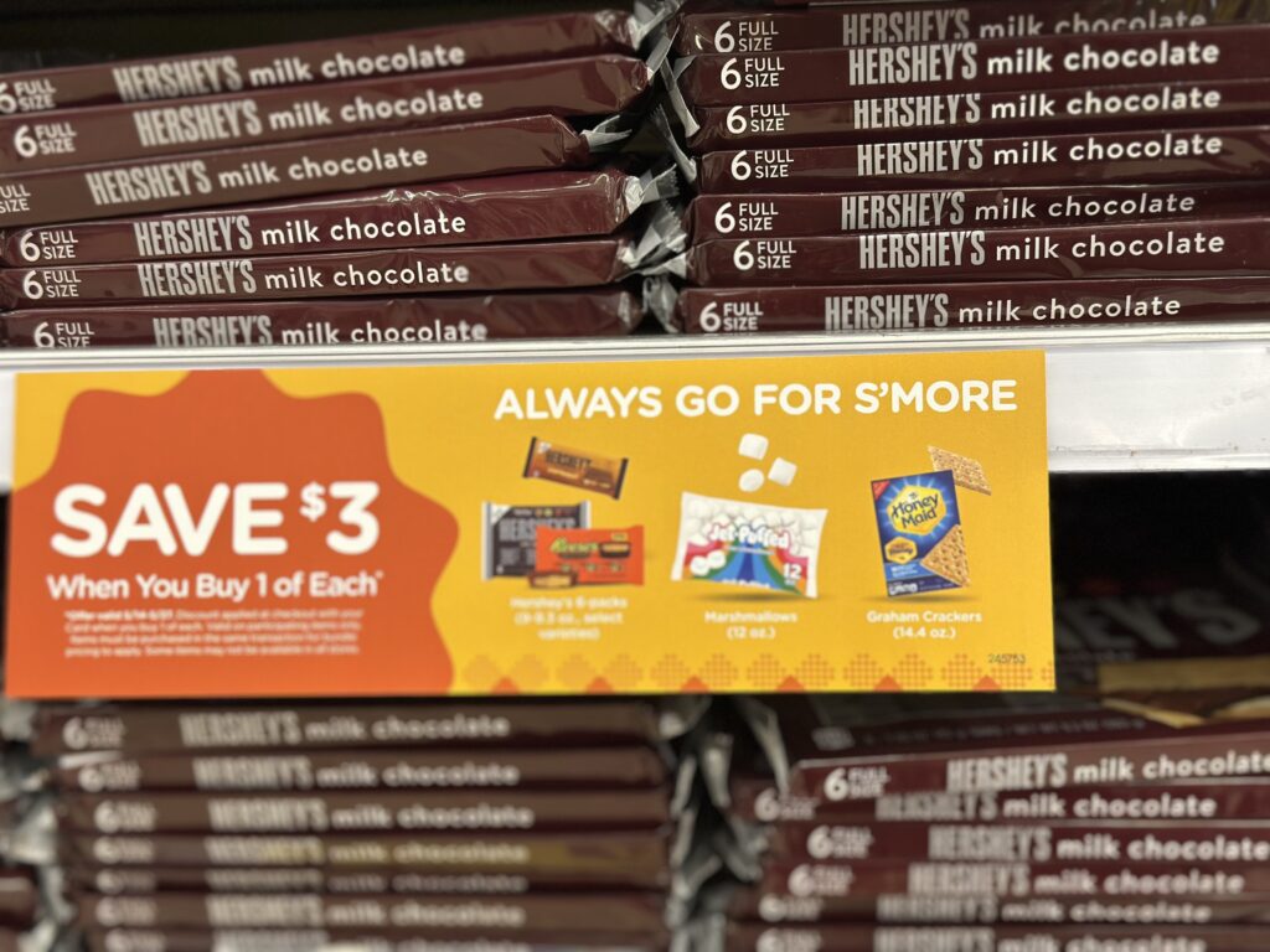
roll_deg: +2.2
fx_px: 1761
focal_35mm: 48
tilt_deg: -12.9
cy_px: 476
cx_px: 635
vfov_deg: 30.3
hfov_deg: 39.7
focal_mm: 6.86
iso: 125
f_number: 1.78
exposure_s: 1/59
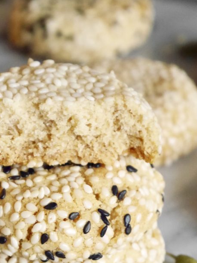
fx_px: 1069
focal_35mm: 141
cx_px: 52
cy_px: 218
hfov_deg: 10.5
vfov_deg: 13.9
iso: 3200
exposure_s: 1/50
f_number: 5.6
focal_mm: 42
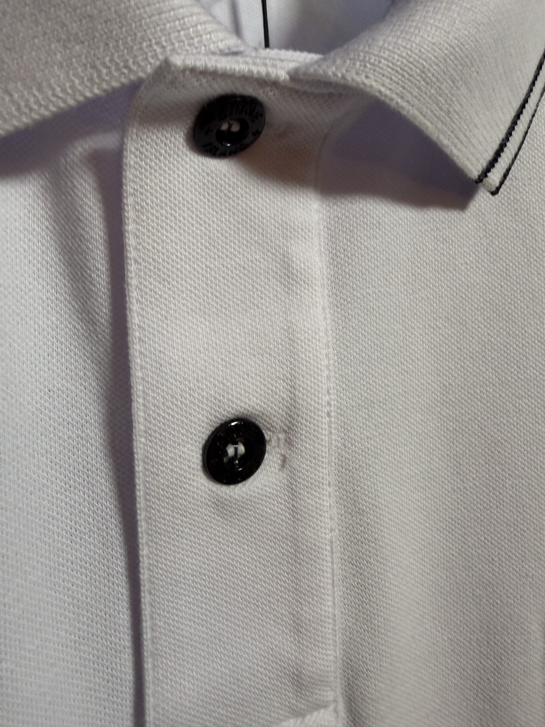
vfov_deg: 71.6
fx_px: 504
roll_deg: +2.0
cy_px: 364
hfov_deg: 56.8
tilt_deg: -0.6
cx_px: 272
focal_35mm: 24
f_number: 2.2
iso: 250
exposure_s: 1/63
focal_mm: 2.22
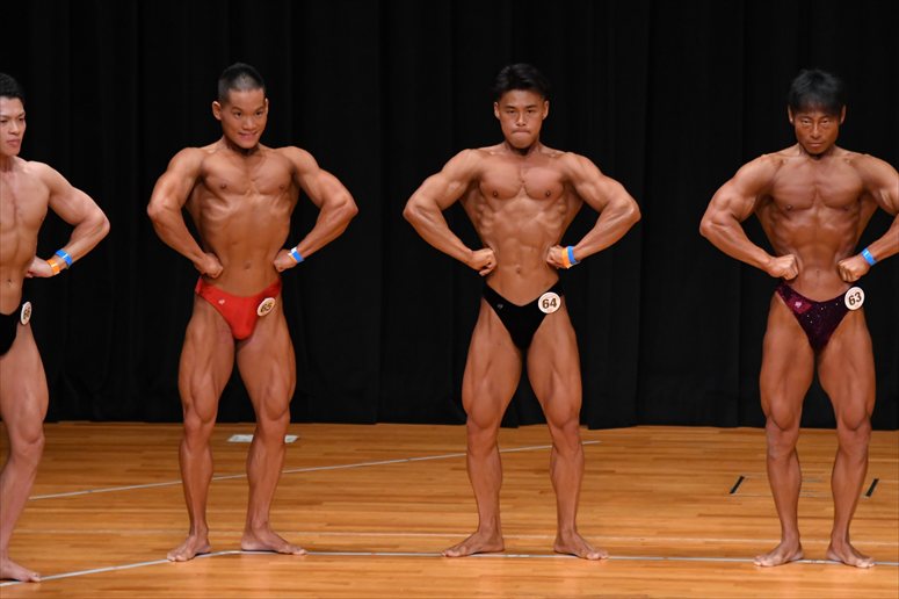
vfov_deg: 4.8
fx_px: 7114
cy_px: 300
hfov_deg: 7.2
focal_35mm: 285
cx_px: 450
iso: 3200
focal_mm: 190
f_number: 5.6
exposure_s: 1/400
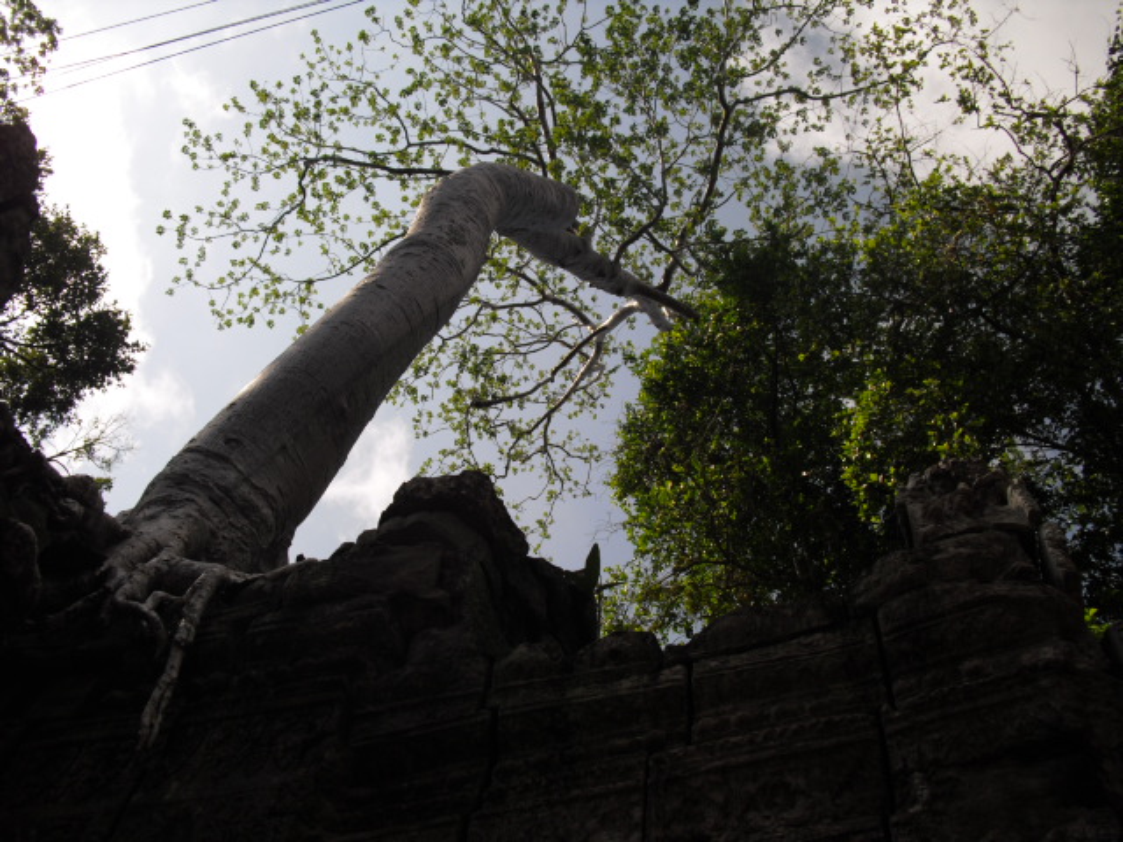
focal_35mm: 36
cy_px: 421
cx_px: 562
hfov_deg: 51.4
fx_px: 1168
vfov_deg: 39.7
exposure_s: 1/200
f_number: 7.8
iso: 64
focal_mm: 6.3
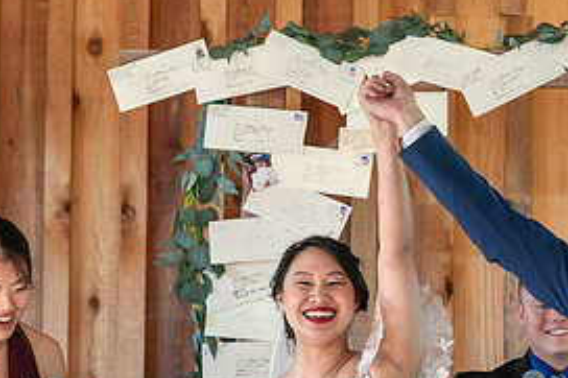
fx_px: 3264
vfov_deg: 6.6
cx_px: 507
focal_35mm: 207
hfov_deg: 9.9
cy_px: 392
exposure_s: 1/200
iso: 2000
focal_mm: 95
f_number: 4
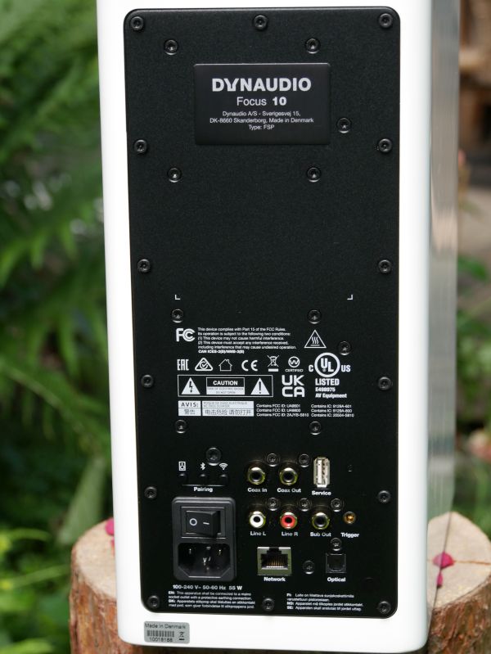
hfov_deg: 16.1
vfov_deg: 21.3
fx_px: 1739
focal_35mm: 92
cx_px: 246
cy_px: 327
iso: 200
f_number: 4.9
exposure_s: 1/100
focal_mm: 46
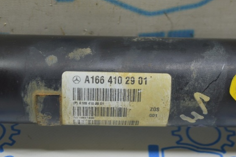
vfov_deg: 14.6
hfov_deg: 21.8
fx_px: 613
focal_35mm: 94
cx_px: 108
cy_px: 78
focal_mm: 55
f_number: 5.6
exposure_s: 1/20
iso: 400
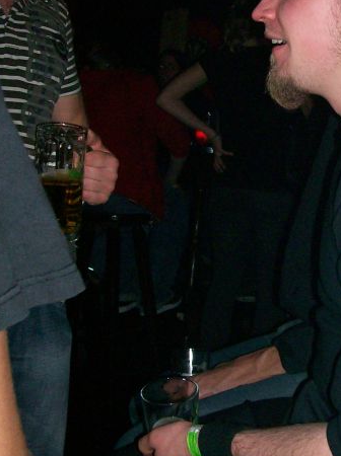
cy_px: 140
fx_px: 843
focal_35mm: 64
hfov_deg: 22.6
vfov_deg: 30.0
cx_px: 267
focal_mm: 6
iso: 140
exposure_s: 1/64
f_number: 2.7
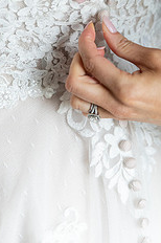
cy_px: 18
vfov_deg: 14.9
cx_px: 101
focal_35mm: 136
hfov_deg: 10.1
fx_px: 915
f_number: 2.8
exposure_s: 1/640
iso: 2000
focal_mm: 70
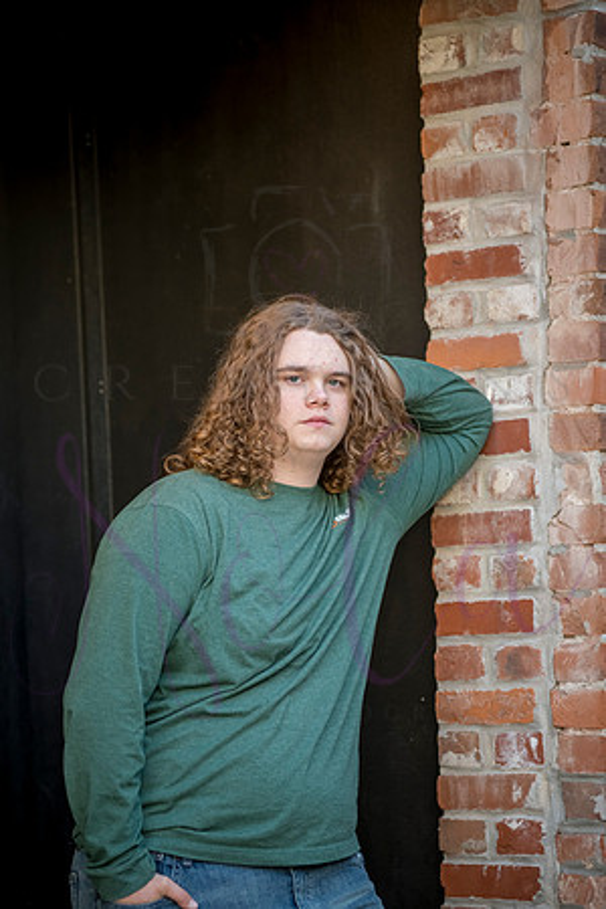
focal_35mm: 105
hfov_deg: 13.0
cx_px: 303
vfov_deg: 19.5
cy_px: 454
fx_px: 2651
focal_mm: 105
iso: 640
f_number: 4
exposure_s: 1/320
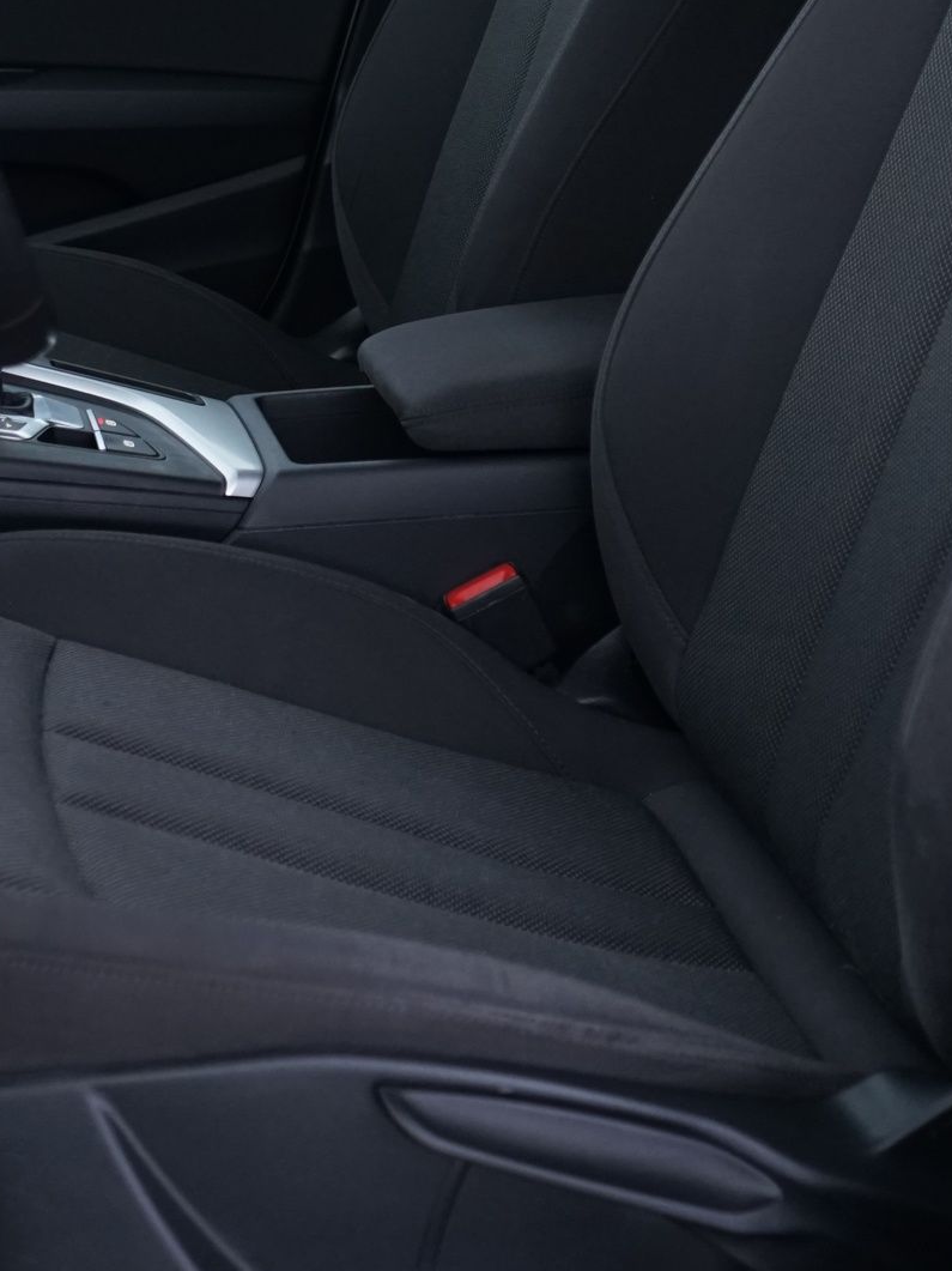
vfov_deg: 28.2
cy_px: 324
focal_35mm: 68
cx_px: 108
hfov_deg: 21.2
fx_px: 2495
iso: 1250
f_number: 3.5
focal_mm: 30
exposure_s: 1/20
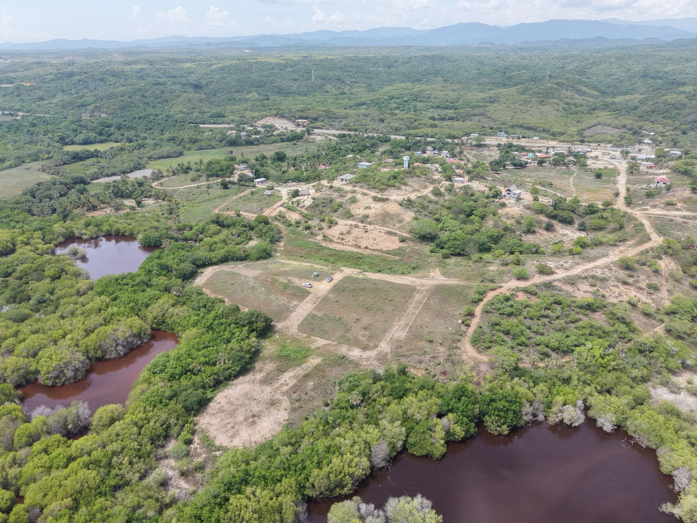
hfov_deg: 71.6
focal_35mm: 24
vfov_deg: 56.8
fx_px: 483
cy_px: 262
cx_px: 348
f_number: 1.8
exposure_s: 1/3000
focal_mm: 8.67
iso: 400
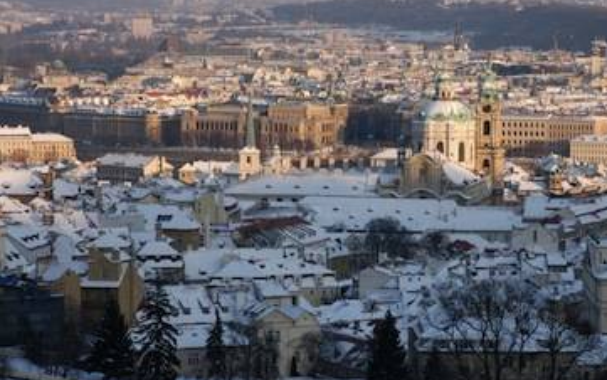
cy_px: 193
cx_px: 363
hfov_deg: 12.4
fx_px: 2797
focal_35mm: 169
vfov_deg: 7.8
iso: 200
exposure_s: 1/250
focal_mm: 80
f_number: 8
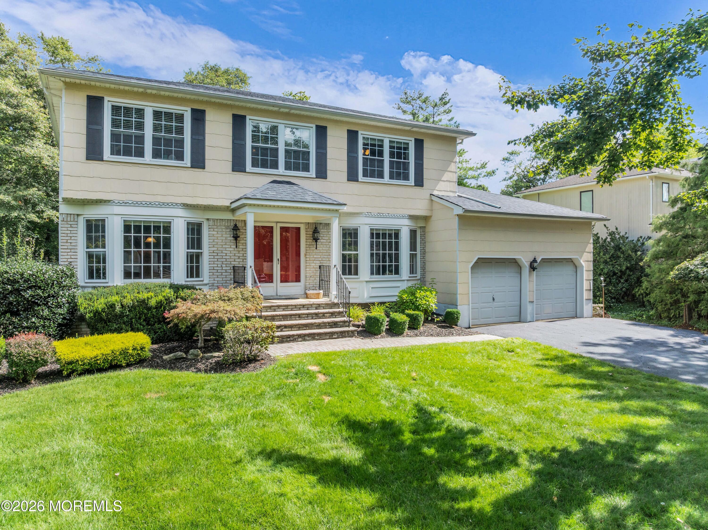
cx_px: 354
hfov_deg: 71.6
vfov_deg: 56.8
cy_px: 265
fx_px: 491
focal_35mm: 24
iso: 200
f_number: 2.8
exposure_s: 1/1250
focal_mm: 12.29
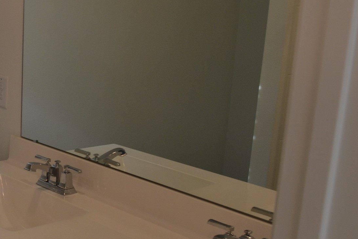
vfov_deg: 22.5
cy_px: 157
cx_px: 9
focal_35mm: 60
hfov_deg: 31.2
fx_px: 597
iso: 400
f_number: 4.5
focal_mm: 20
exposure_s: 1/80
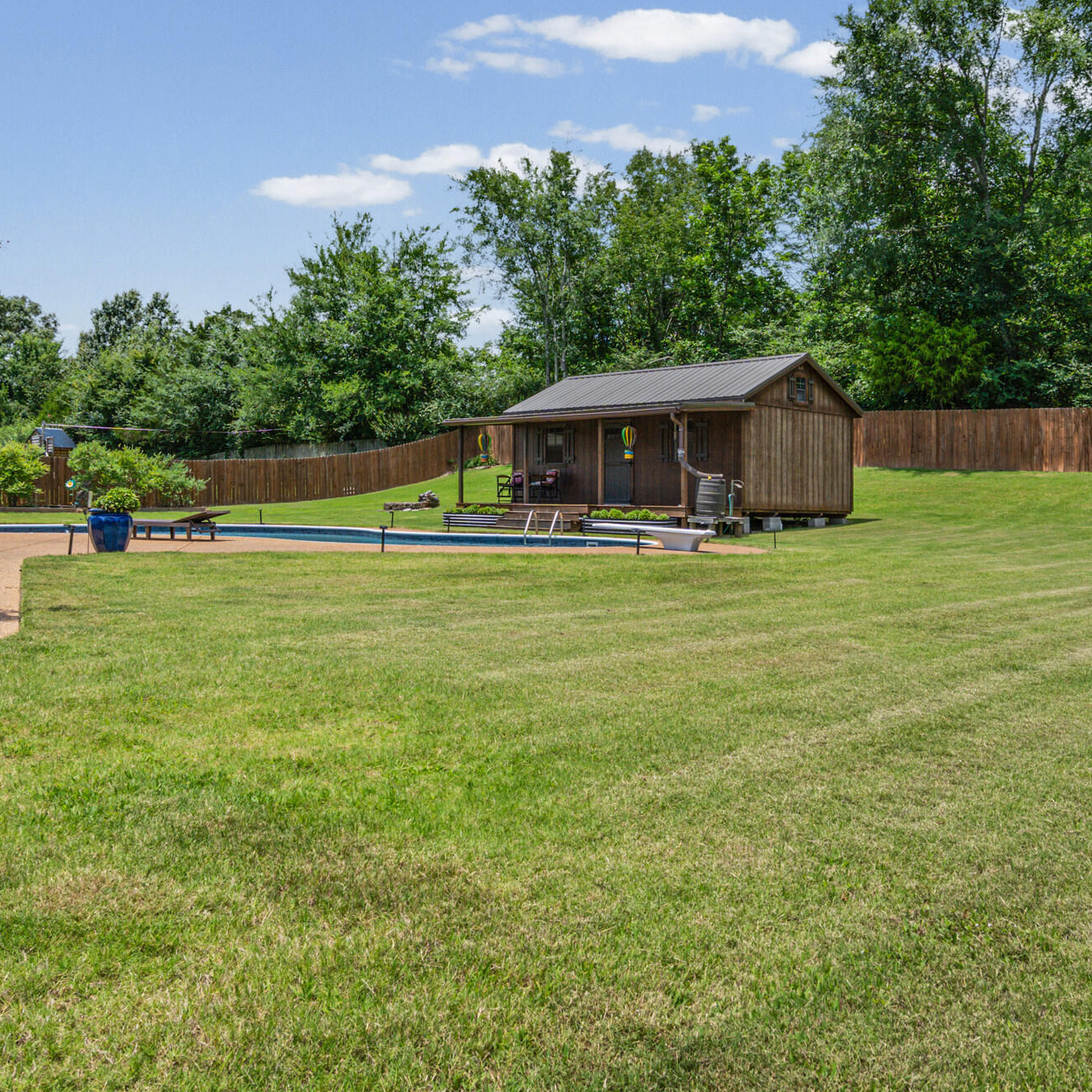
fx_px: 1071
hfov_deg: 54.0
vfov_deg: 53.9
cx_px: 577
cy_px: 481
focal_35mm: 30
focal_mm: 16
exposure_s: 1/500
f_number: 9.5
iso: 800
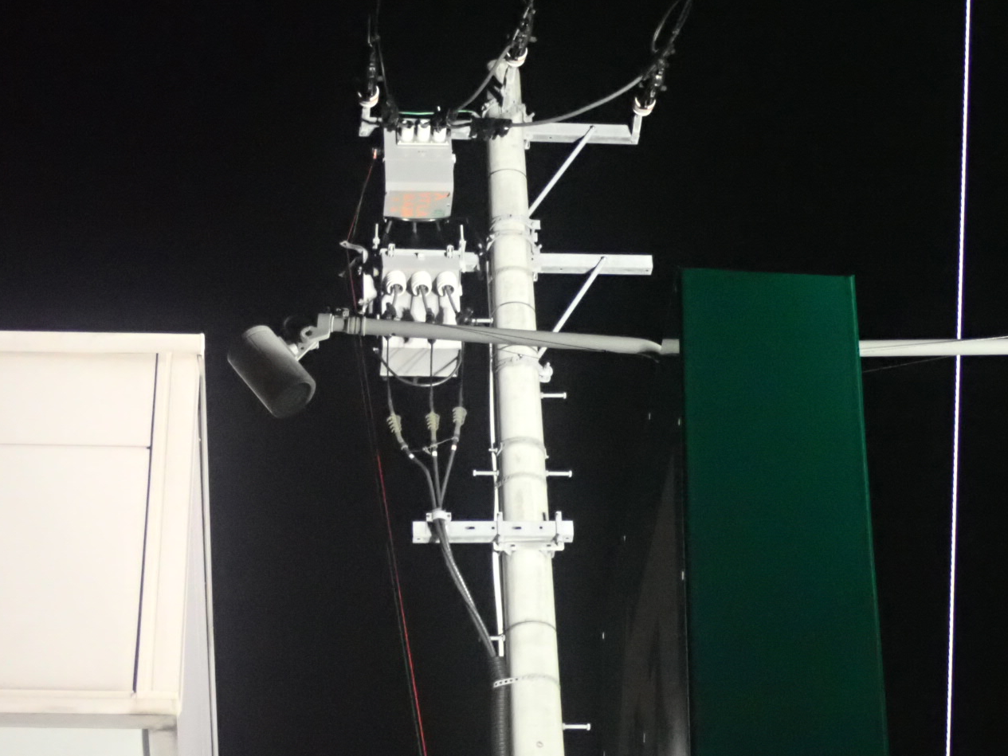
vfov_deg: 17.2
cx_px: 500
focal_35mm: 86
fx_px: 2505
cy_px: 379
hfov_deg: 22.8
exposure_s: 1/30
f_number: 4.5
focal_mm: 15.41
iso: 5000
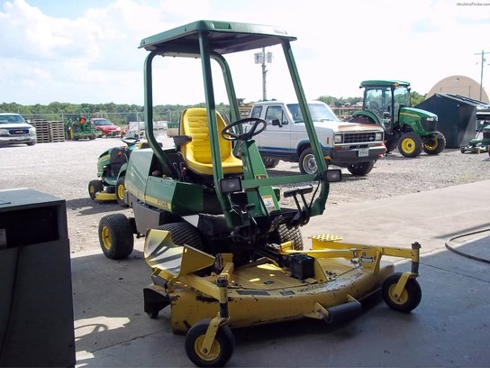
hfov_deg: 51.4
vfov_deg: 39.7
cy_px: 184
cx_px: 245
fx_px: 510
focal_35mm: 36
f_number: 8
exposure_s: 1/125
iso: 80
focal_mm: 6.5
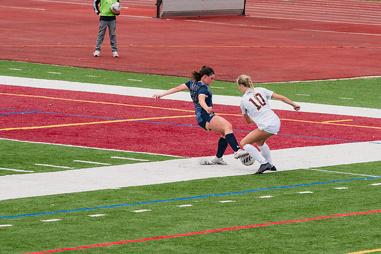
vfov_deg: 4.3
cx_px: 235
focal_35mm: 321
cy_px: 141
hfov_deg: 6.4
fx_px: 3397
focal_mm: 200
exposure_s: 1/1600
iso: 640
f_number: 5.6
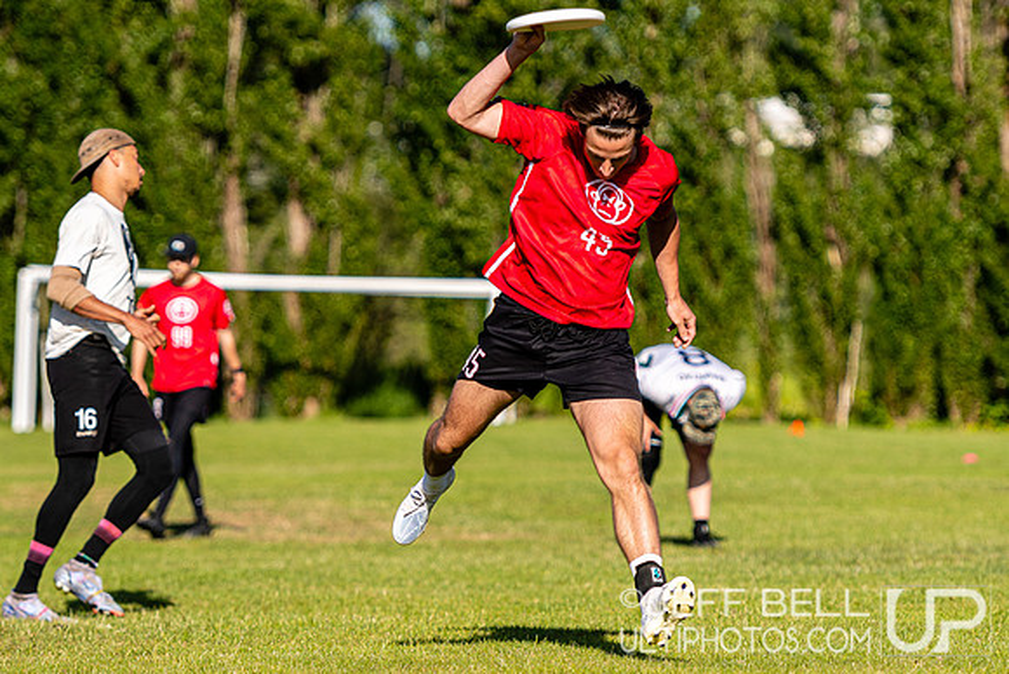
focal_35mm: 260
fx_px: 7294
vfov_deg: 5.3
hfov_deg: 7.9
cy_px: 381
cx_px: 571
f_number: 3.2
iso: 100
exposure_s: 1/2000
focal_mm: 140
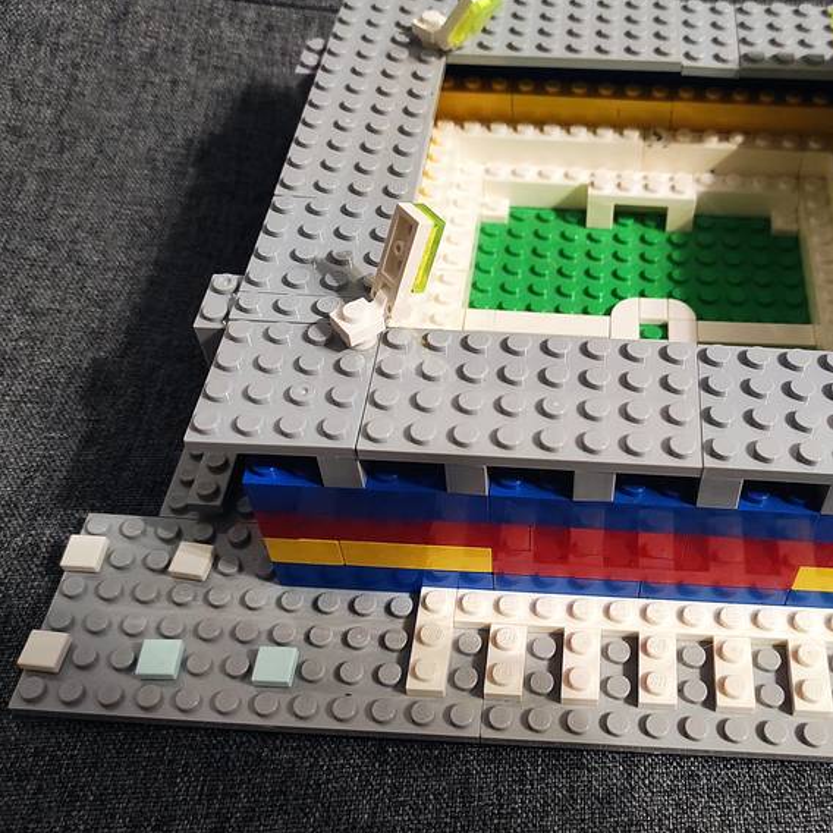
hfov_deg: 46.4
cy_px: 417
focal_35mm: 35
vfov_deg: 47.2
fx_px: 953
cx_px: 566
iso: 1184
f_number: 1.89
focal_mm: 5.43
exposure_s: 1/20
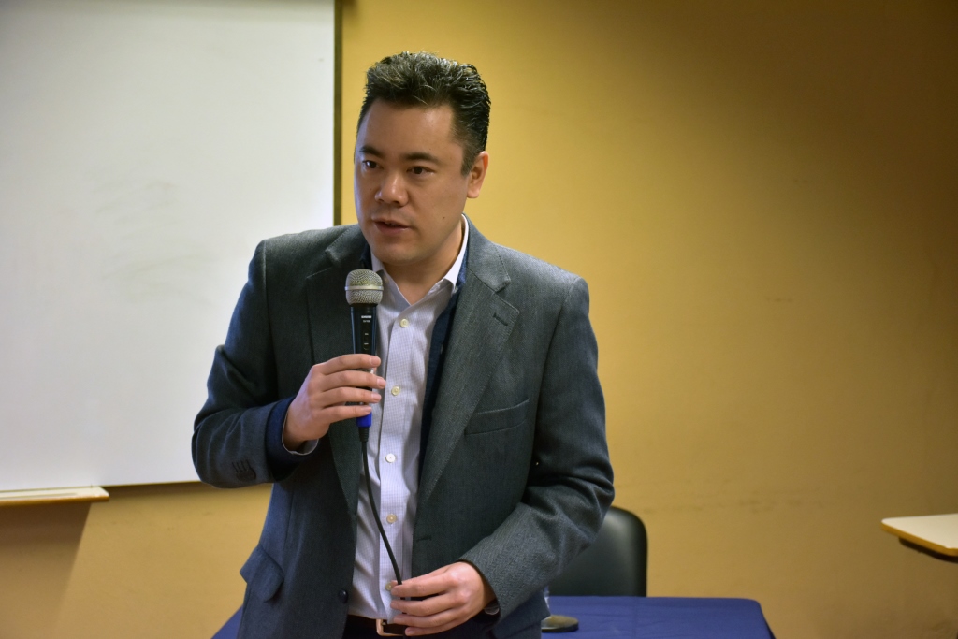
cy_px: 320
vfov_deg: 18.2
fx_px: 1996
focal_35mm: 75
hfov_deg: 27.0
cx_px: 479
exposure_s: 1/60
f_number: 4.8
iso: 900
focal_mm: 50
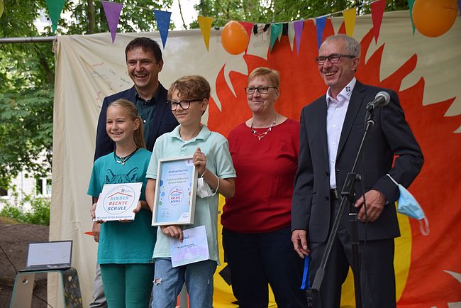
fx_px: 846
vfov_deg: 20.6
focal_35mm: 66
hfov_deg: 30.5
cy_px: 154
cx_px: 230
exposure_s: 1/100
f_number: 5
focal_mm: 44
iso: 400
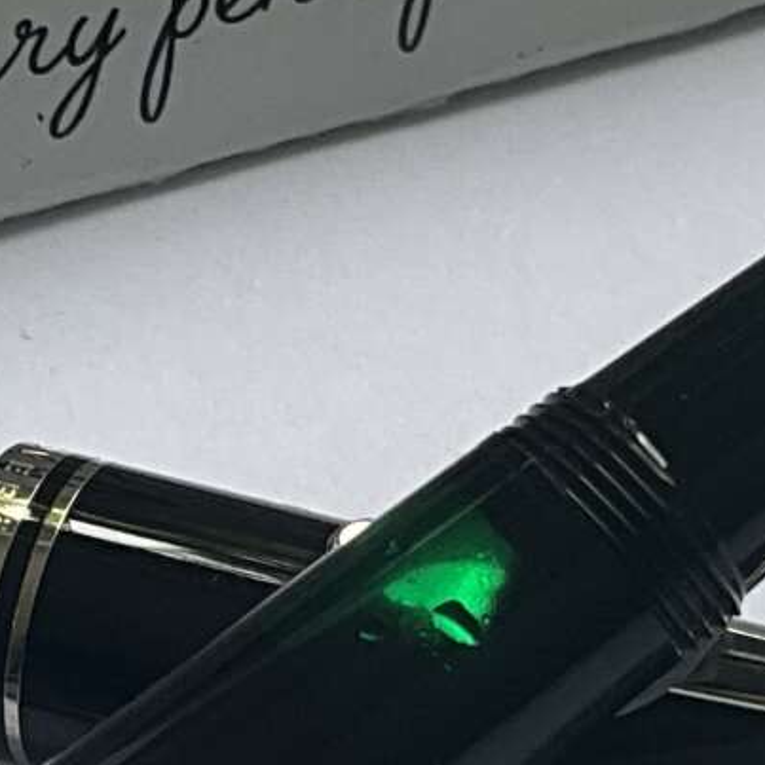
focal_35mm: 163
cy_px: 644
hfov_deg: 10.7
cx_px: 292
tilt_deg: -56.8
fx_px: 4075
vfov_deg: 10.7
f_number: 1.8
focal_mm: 3
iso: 20
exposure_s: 1/148
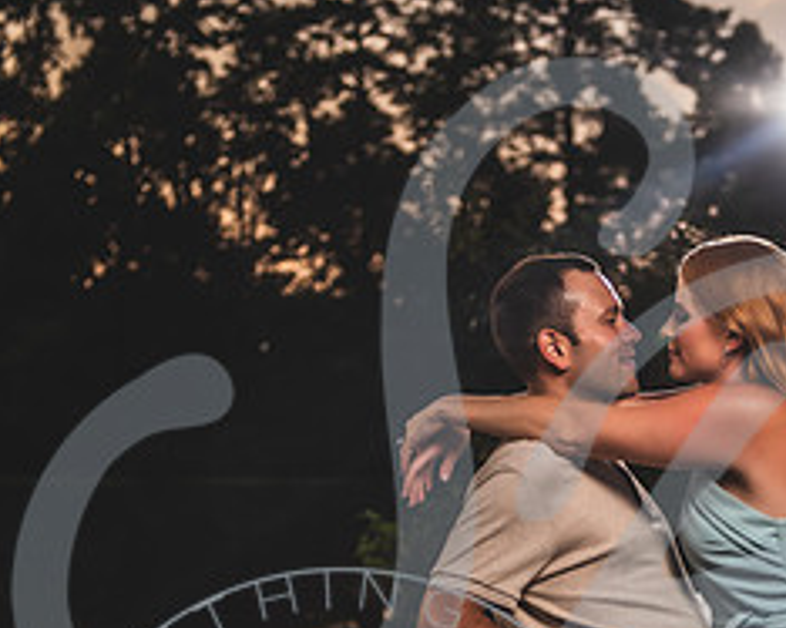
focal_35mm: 94
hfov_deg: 20.3
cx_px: 494
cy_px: 625
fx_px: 2186
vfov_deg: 16.0
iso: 200
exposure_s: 1/2000
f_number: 2.8
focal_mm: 52
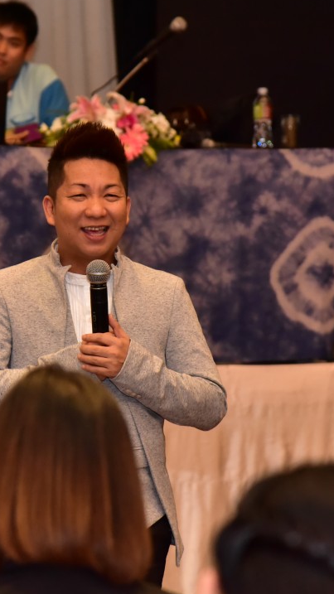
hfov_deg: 6.6
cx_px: 90
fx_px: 2914
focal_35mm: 185
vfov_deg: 11.6
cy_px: 292
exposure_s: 1/200
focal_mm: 110
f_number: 4.8
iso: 4500
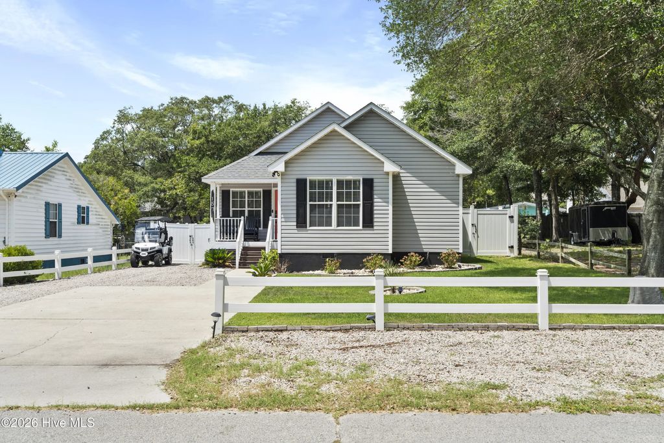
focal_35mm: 35
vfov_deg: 37.9
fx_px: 646
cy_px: 222
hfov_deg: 54.4
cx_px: 332
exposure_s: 1/500
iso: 100
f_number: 8
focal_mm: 35
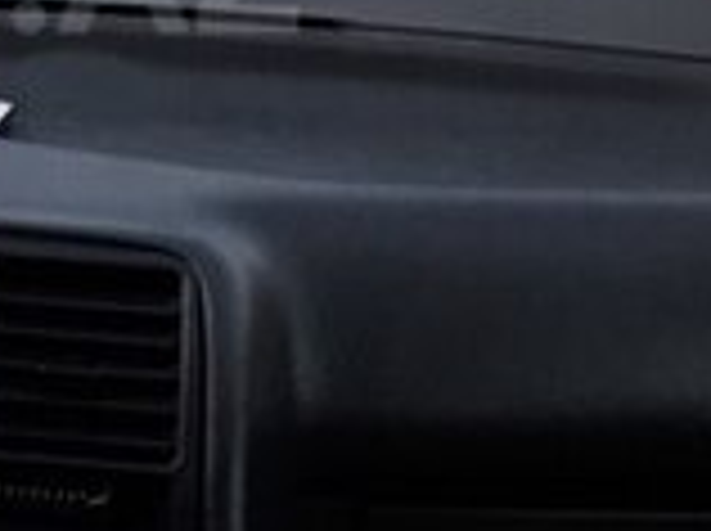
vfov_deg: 12.9
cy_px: -34
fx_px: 2317
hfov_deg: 16.6
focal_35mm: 113
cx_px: -162
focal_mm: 3.6
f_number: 1.9
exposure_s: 1/33
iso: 160
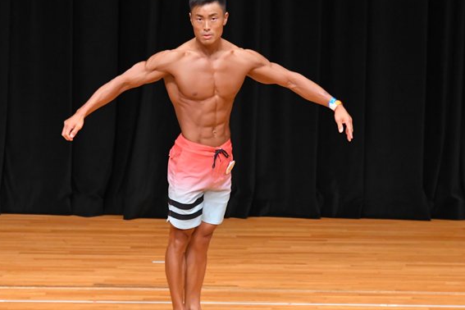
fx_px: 4766
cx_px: 194
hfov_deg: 5.6
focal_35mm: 369
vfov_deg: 3.7
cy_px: 174
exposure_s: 1/400
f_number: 5.6
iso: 4000
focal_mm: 180
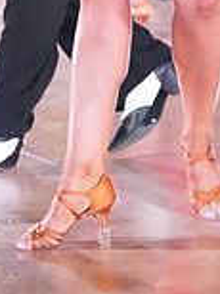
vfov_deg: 5.9
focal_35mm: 330
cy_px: -174
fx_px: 2804
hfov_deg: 4.5
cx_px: 70
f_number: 4.5
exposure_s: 1/400
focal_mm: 91
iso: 8000
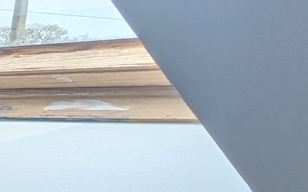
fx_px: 705
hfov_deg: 13.6
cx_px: -496
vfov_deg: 14.4
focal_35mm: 84
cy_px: 302
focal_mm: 1.95
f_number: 2.2
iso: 45
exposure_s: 1/243
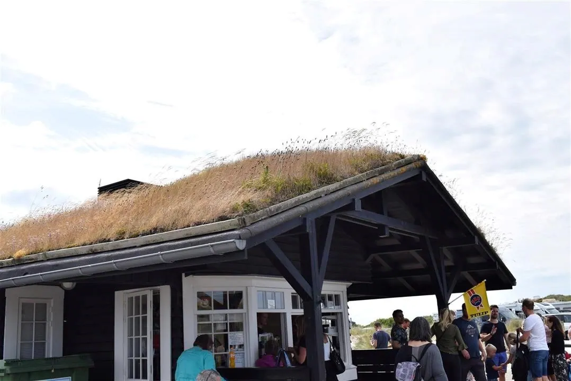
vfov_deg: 36.9
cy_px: 190
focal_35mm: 36
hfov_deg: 53.1
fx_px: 571
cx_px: 286
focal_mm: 24
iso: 200
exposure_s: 1/400
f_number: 10
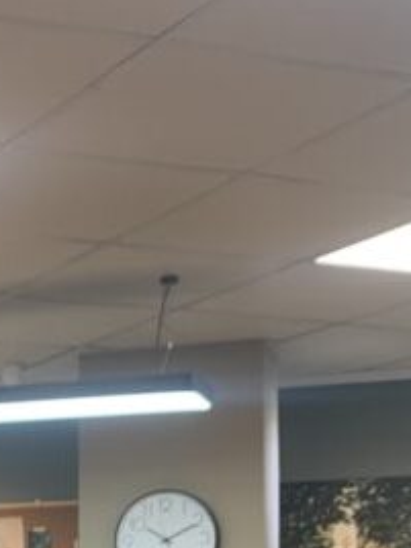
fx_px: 1536
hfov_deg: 14.1
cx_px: -245
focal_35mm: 97
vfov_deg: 19.3
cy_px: 622
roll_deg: -0.4
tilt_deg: +2.8
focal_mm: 4.25
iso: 80
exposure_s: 1/121
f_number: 1.8
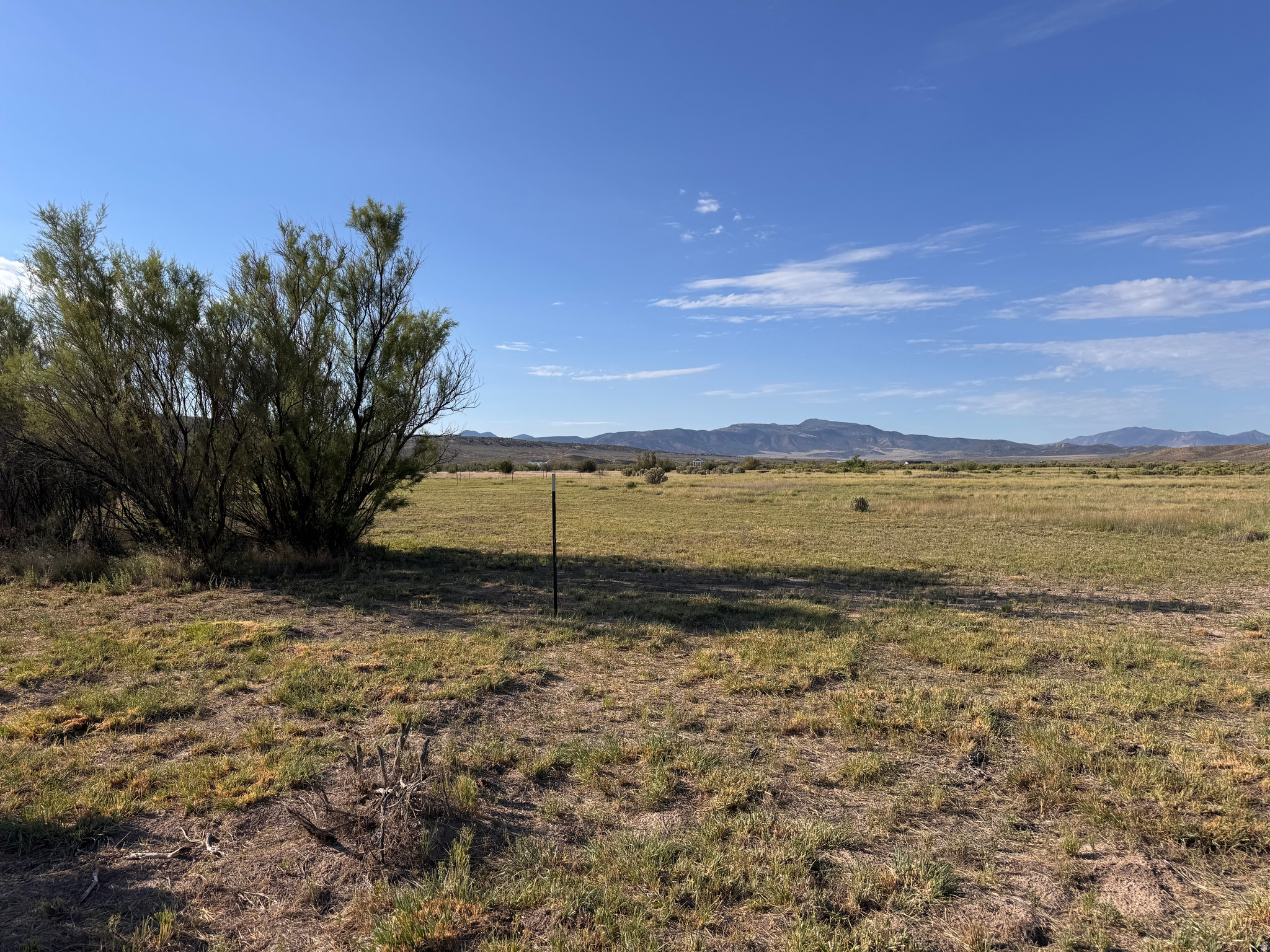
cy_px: 476
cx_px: 635
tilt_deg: -0.7
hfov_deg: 71.6
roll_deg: -0.1
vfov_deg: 56.8
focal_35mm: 24
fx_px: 881
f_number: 1.78
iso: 80
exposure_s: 1/5348
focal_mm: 6.76
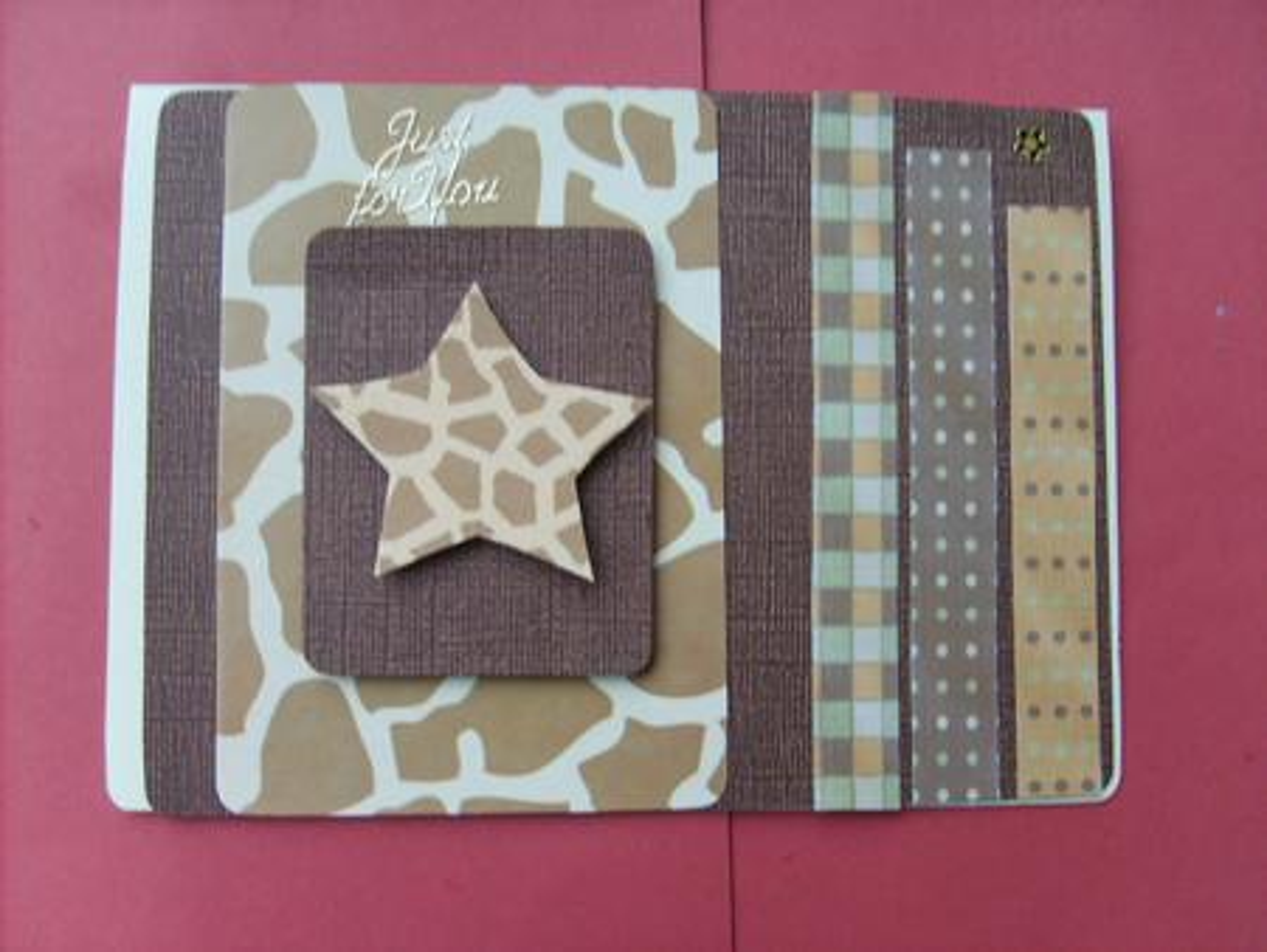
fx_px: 1282
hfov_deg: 52.6
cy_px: 476
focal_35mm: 35
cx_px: 634
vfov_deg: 40.7
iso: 73
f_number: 2.8
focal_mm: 5.8
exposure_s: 1/30
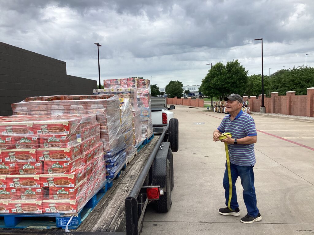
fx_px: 281
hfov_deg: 58.4
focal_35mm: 31
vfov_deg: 45.4
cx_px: 157
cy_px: 118
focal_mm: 3.3
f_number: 2.4
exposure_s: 1/509
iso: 25
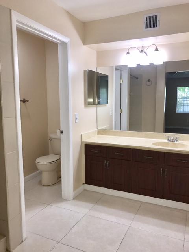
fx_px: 204
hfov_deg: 49.7
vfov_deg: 63.4
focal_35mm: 28
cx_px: 94
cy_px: 126
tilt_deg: -7.0
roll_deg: +0.4
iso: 20
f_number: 1.8
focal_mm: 3.99
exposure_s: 1/55
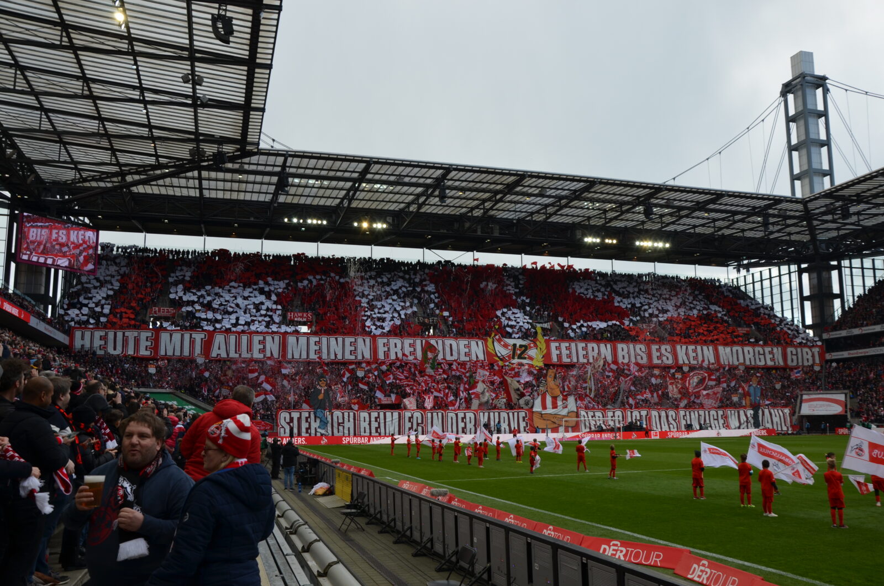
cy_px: 293
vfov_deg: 41.5
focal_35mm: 32
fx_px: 772
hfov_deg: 59.6
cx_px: 442
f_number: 8
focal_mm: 21
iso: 200
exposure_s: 1/250
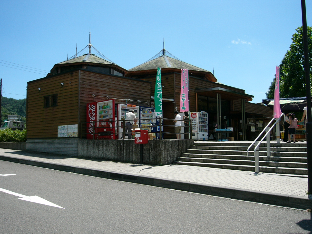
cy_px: 117
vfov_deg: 40.7
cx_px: 156
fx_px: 315
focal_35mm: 35
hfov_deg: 52.6
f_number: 8
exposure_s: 1/125
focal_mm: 5.8
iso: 50
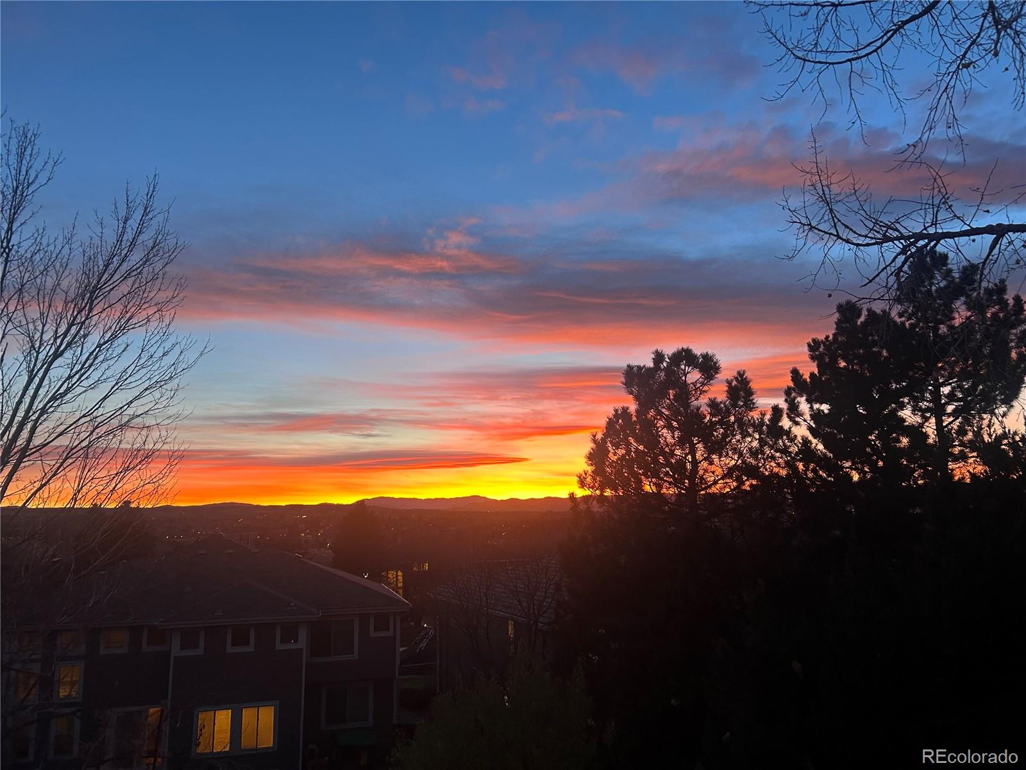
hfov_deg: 67.3
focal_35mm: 26
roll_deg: +2.2
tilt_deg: +10.6
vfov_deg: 53.1
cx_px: 513
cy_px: 385
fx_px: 771
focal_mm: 5.7
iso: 160
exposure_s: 1/60
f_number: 1.5
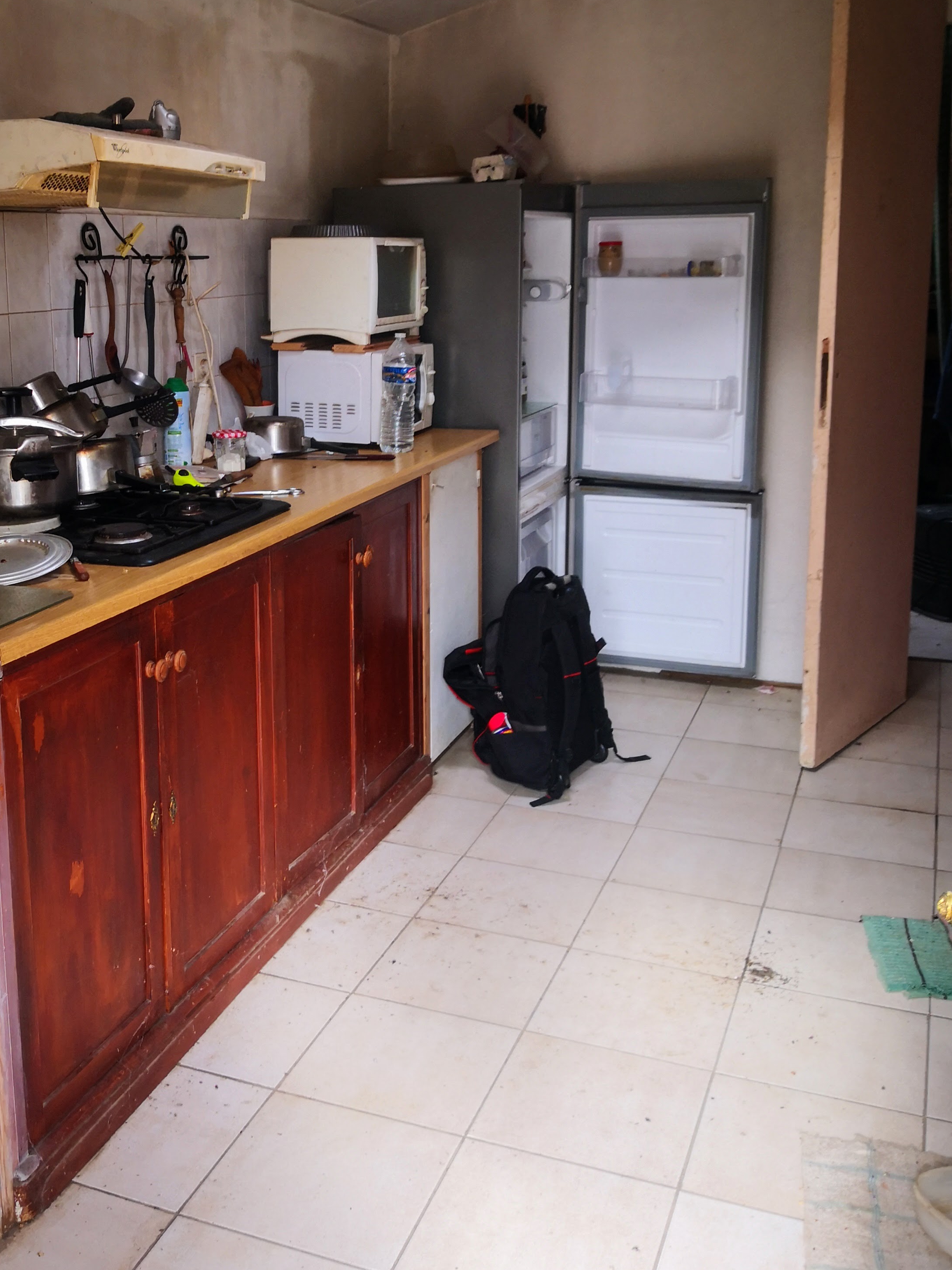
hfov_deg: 38.3
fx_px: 1357
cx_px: 322
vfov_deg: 49.9
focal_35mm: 37
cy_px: 520
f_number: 1.6
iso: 64
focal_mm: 3.95
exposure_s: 1/50
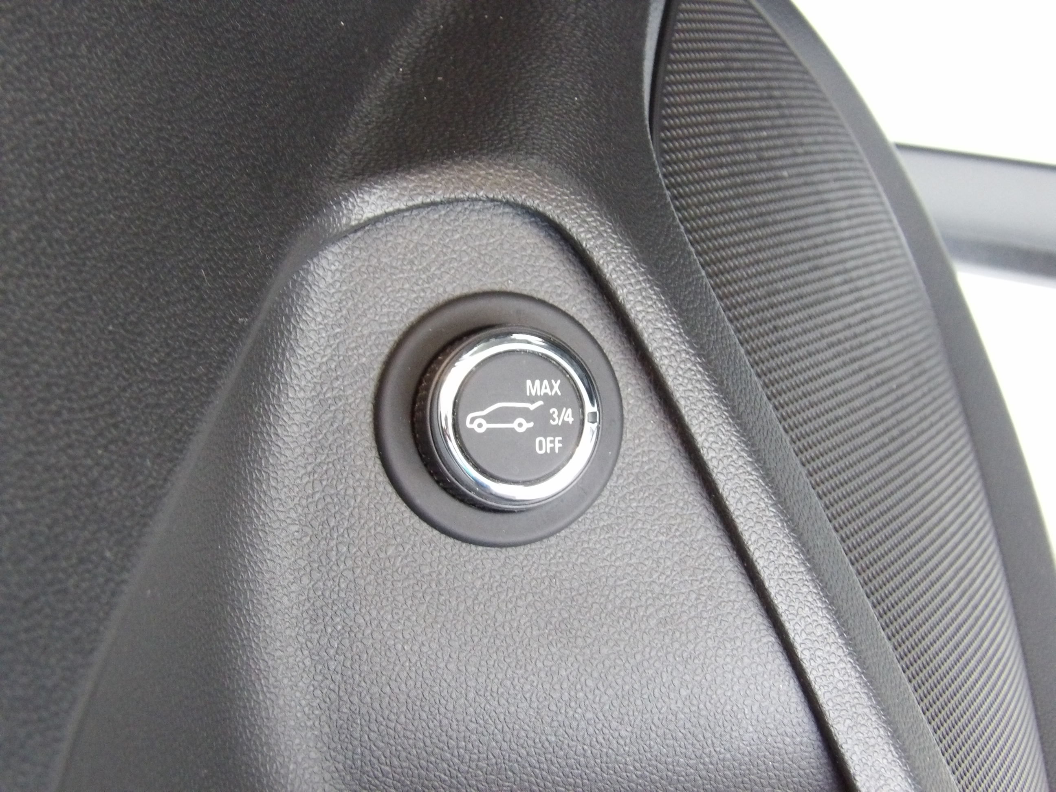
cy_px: 396
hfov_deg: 27.0
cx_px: 528
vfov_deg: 20.4
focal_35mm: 72
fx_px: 2196
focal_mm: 13
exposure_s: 1/21
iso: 800
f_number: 4.1
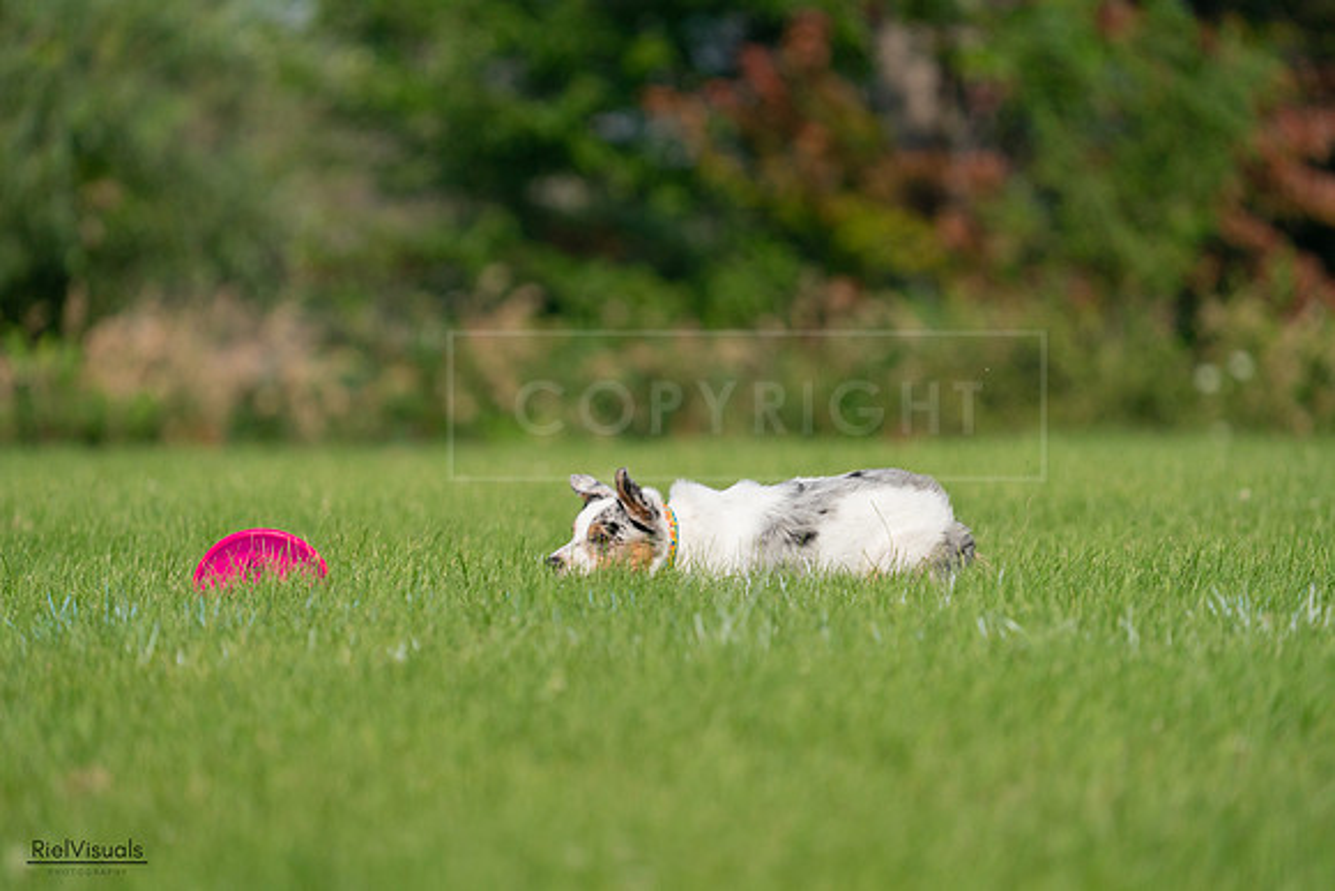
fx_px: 16357
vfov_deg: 3.1
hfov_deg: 4.7
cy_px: 446
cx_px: 668
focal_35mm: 441
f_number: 6.3
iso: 800
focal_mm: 441
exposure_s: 1/4000
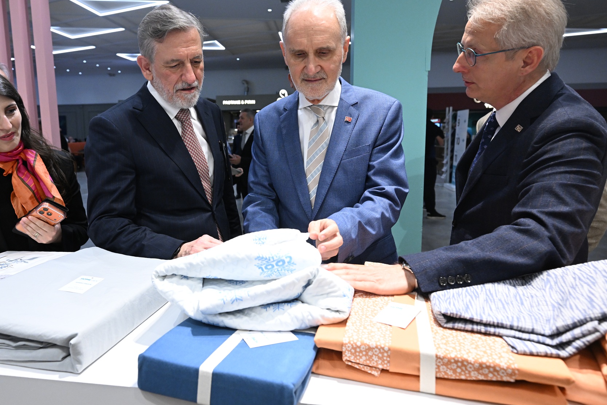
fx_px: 415
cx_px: 248
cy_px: 184
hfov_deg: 71.8
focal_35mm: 25
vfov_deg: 51.9
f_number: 4
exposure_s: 1/400
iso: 2500
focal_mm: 20.5
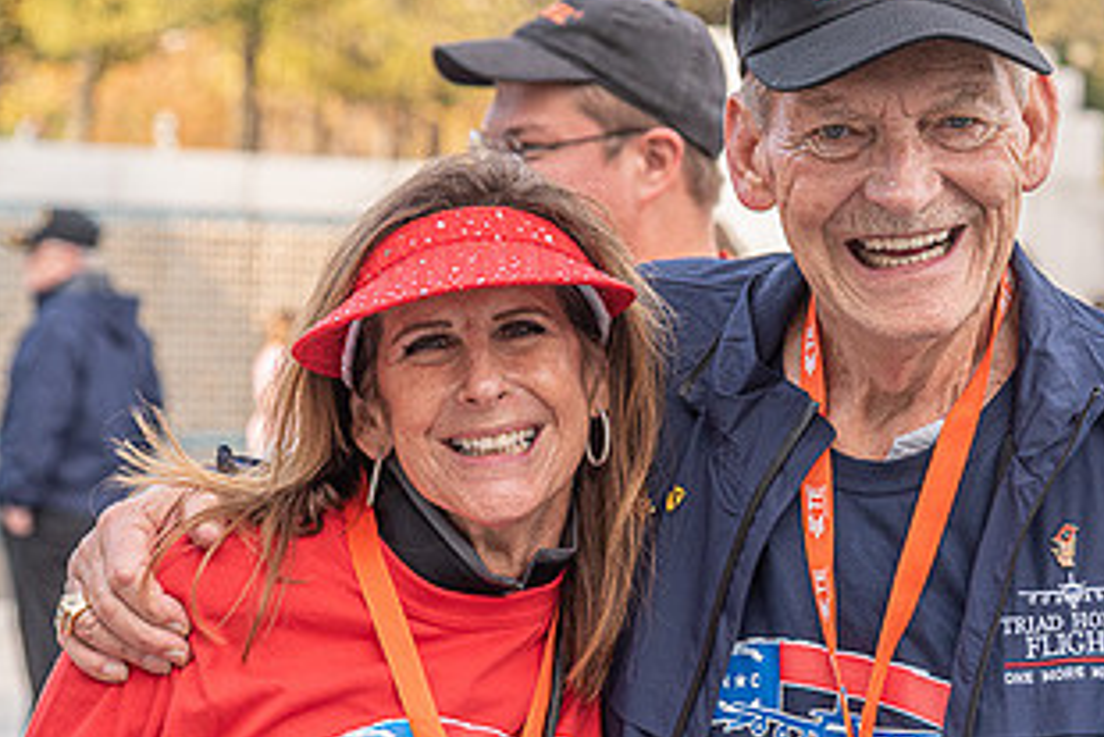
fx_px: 4939
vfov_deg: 8.5
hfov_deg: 12.7
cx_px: 648
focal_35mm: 161
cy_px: 376
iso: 500
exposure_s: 1/500
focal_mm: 86
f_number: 5.6
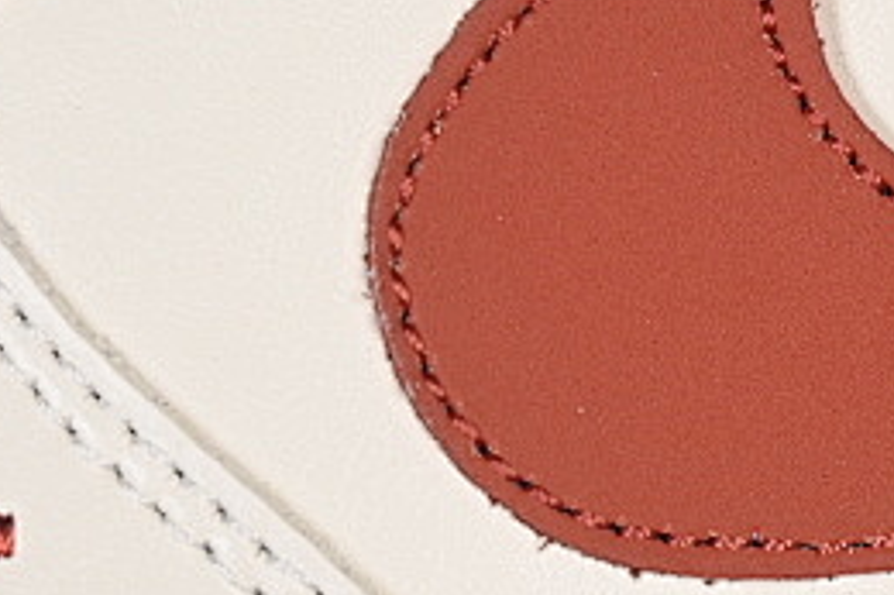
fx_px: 7743
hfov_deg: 6.6
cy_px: 440
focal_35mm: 312
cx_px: 1035
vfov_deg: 4.4
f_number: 7.1
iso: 160
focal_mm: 50
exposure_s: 1/80
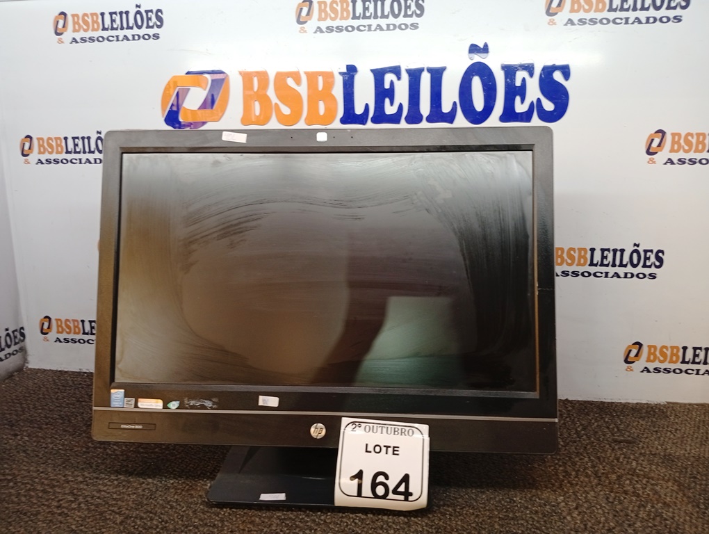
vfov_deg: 51.5
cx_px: 354
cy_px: 267
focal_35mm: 27
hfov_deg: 65.2
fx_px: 554
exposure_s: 1/30
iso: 242
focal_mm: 3.98
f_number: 1.8
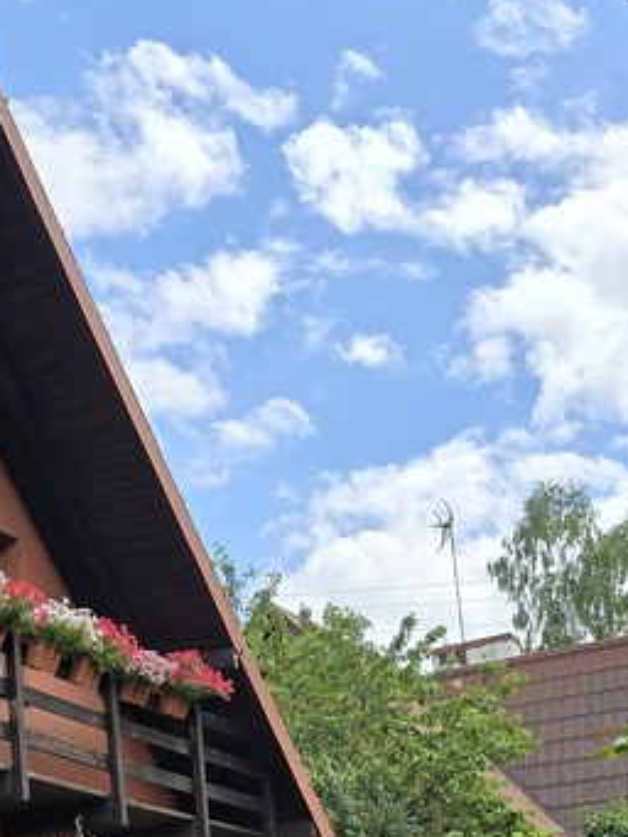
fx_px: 1668
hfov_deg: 21.2
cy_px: 734
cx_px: 172
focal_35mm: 69
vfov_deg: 27.3
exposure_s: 1/717
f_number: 1.7
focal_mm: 6.3
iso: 12
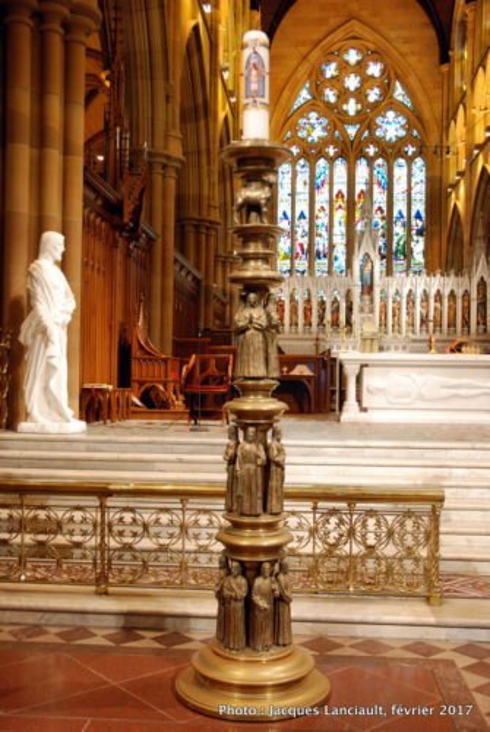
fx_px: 763
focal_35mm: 38
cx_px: 245
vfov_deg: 51.2
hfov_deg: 35.6
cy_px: 366
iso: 1000
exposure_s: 1/20
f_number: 3.8
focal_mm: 25
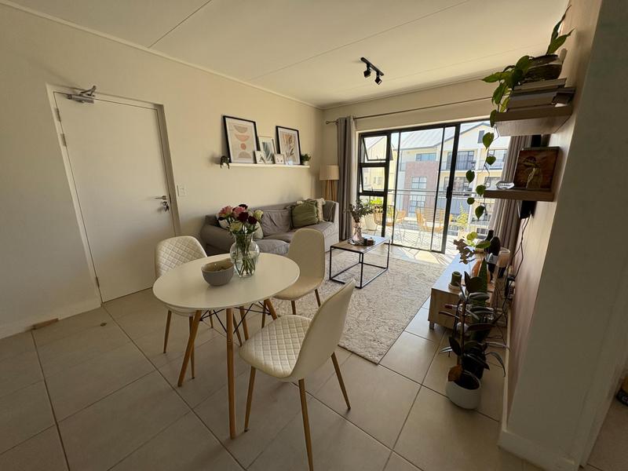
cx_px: 314
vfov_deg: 85.7
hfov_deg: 102.1
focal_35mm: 14
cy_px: 236
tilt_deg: -12.6
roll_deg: +1.0
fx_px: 254
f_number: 2.2
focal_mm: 2.22
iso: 64
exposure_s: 1/237
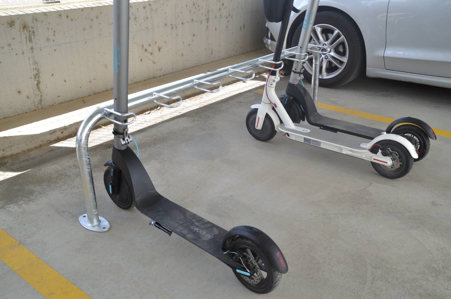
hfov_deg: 51.3
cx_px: 226
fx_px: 469
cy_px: 150
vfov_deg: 35.4
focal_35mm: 38
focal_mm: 25
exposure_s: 1/250
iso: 200
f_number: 8
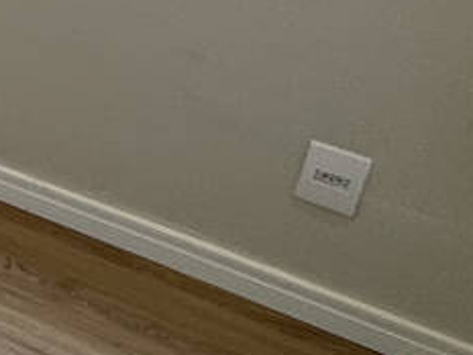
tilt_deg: -17.0
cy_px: -194
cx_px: -695
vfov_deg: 15.5
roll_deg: -1.2
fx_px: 1189
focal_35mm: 87
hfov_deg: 14.2
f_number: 2.2
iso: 80
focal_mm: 2.22
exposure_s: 1/120
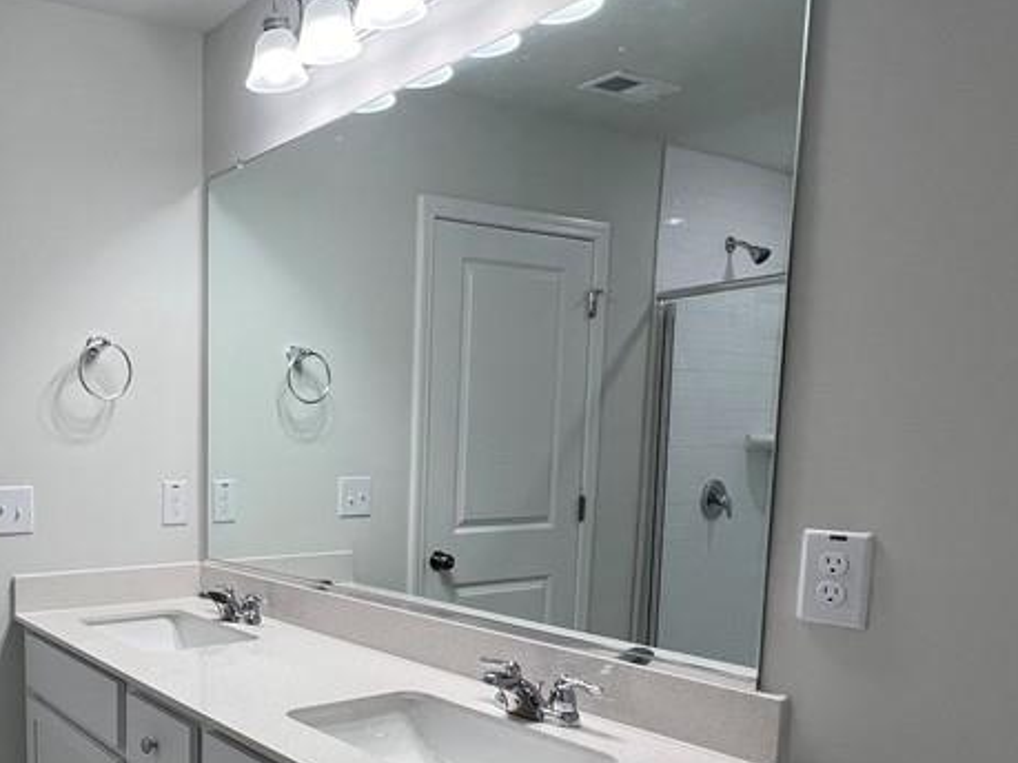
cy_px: 541
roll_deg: +0.0
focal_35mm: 29
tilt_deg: -6.5
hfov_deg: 55.7
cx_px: 157
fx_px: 853
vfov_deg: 47.0
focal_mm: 1.57
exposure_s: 1/120
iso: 64
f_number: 1.8
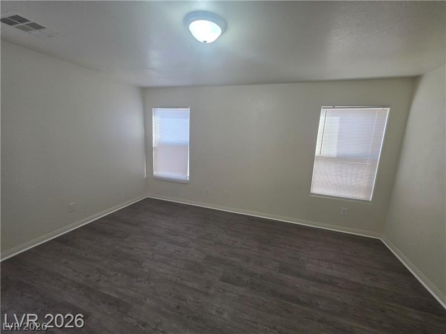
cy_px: 167
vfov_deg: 89.9
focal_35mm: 13
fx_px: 167
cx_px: 223
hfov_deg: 106.2
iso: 250
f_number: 1.9
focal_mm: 2.2
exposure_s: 1/120
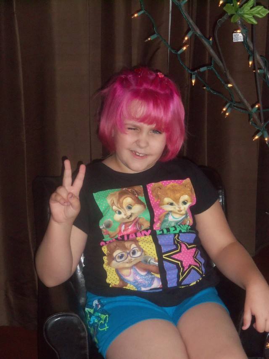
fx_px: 1046
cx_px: 134
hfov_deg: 14.7
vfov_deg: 19.4
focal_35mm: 101
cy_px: 180
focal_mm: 17.9
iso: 400
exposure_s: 1/100
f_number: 5.3
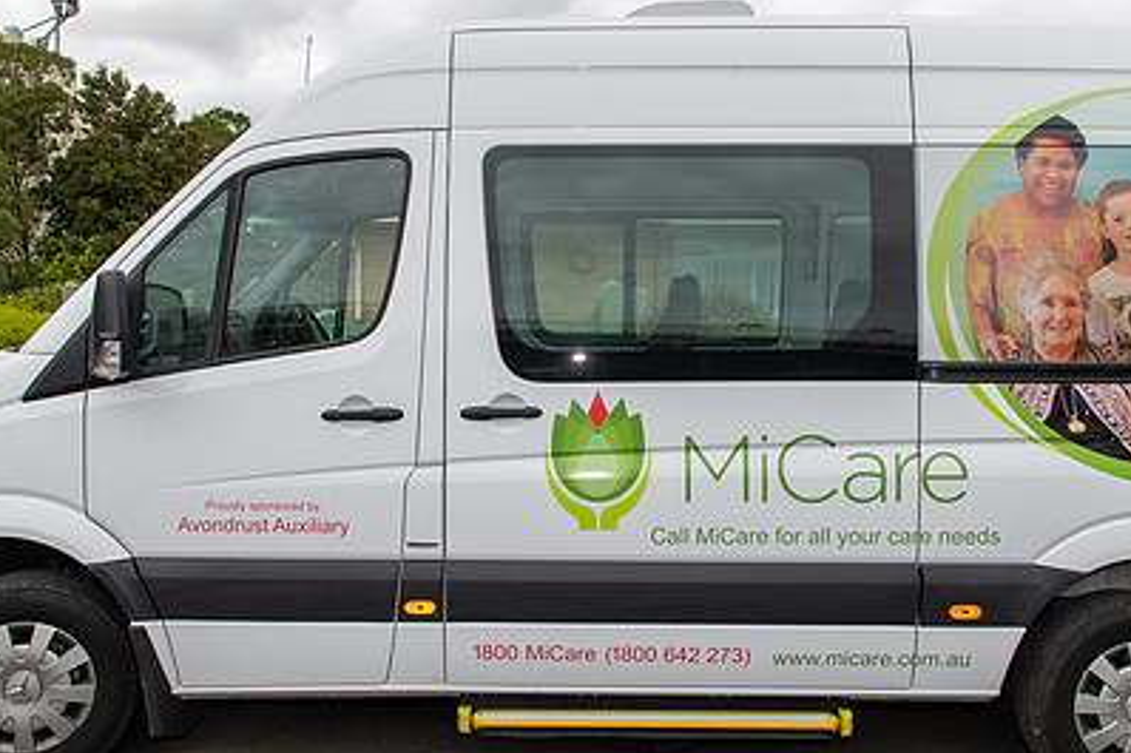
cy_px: 357
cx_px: 574
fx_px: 1099
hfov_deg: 54.5
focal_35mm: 35
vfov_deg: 37.8
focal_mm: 24
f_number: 8
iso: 250
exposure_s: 1/640
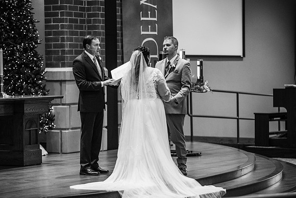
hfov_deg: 15.8
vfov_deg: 10.6
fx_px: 1069
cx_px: 148
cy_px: 99
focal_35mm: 130
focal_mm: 130
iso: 2000
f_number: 2.8
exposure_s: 1/250
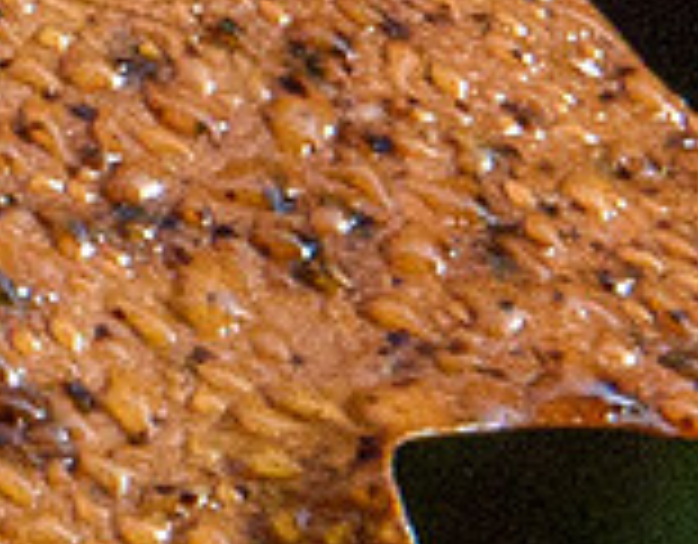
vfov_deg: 0.5
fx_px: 58733
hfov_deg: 0.7
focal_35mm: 2870
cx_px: -786
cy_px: 70
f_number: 18
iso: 2500
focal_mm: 210
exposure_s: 1/250
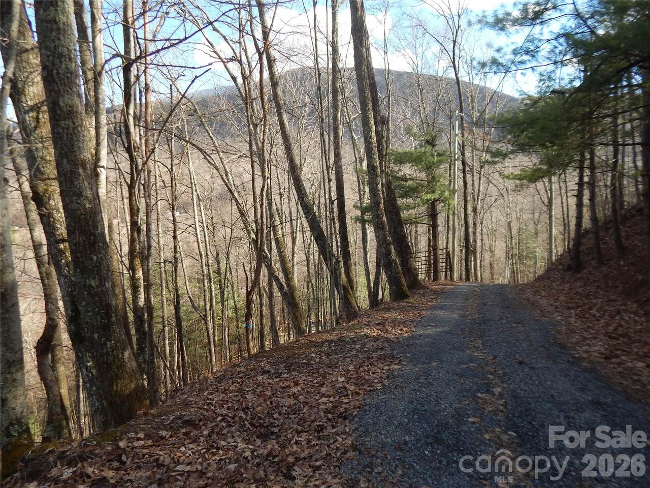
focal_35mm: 23
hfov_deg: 73.9
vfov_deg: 58.9
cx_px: 325
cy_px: 244
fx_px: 432
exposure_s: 1/320
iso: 125
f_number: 3
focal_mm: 4
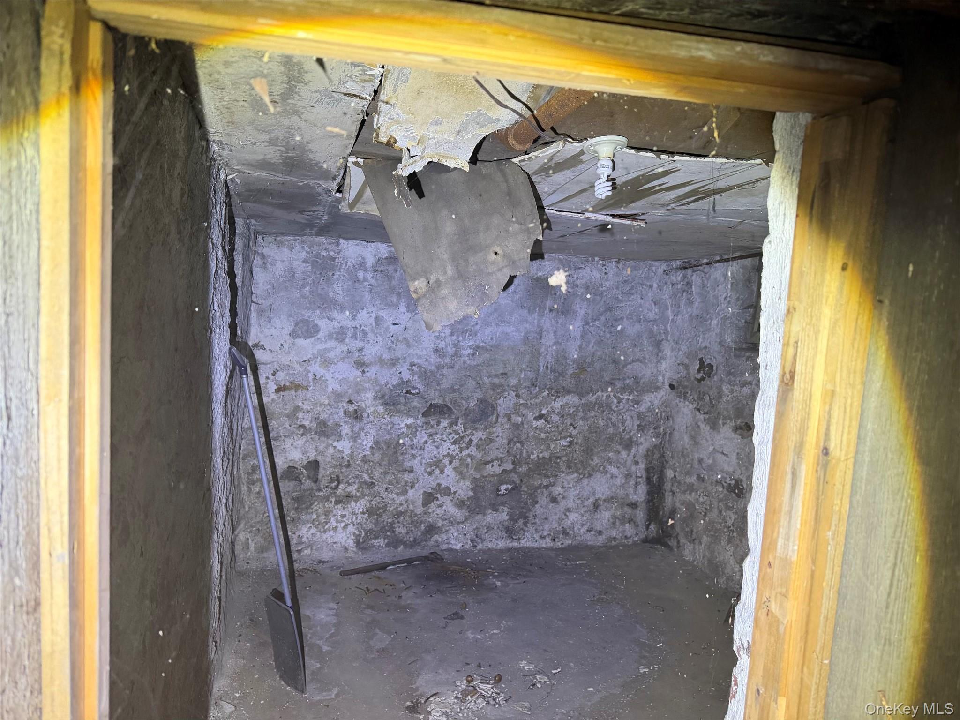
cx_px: 480
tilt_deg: -2.2
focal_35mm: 24
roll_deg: -2.5
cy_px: 360
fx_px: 666
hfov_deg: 71.6
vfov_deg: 56.8
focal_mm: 6.76
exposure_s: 1/60
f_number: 1.78
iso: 400
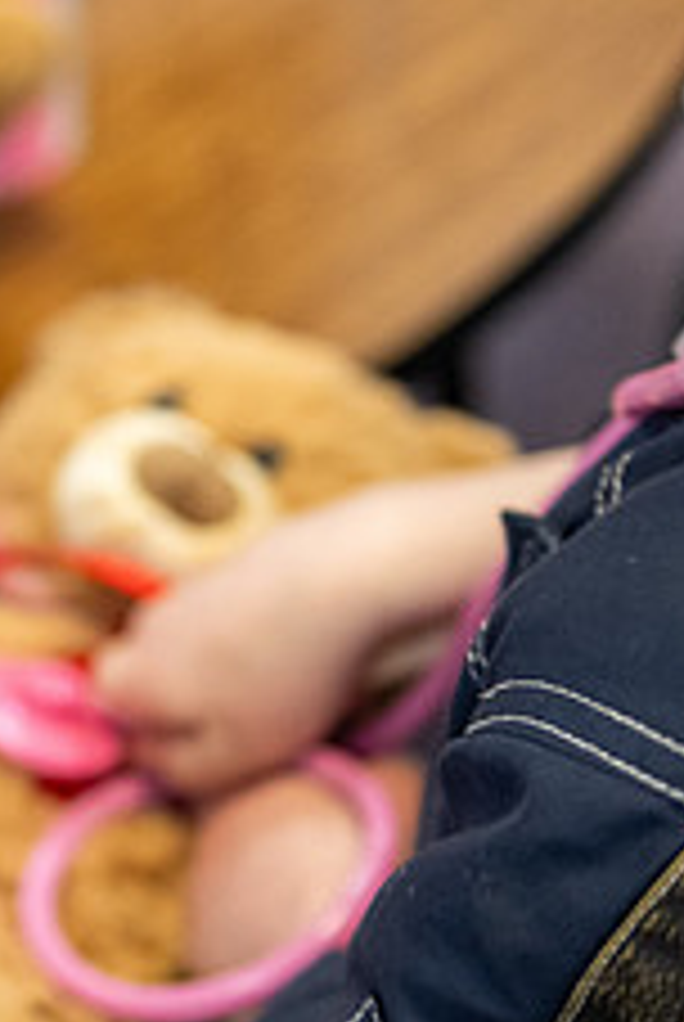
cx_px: -436
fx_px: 2756
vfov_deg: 20.8
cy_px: 209
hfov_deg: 13.1
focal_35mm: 97
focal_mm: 38
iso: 2000
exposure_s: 1/320
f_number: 2.8
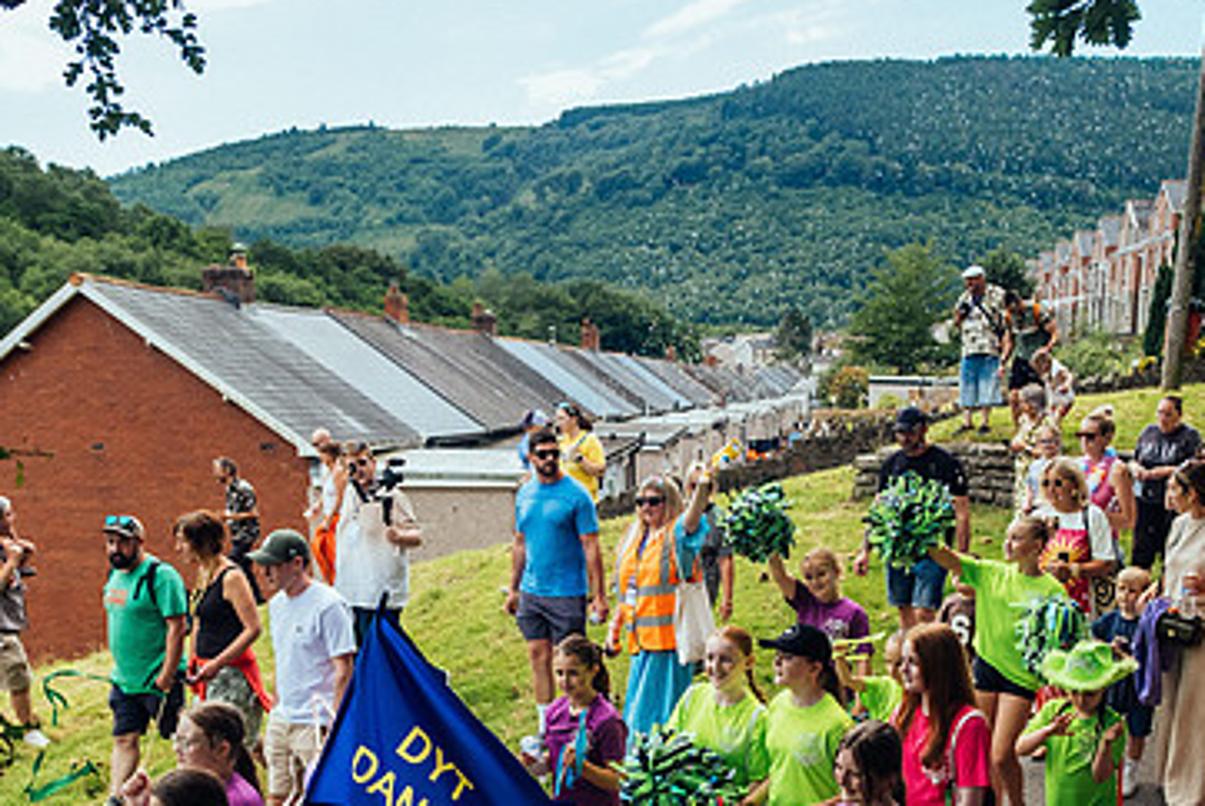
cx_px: 757
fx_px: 1306
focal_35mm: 39
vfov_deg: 33.4
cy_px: 624
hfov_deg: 49.0
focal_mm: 16
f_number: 3.2
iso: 800
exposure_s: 1/800
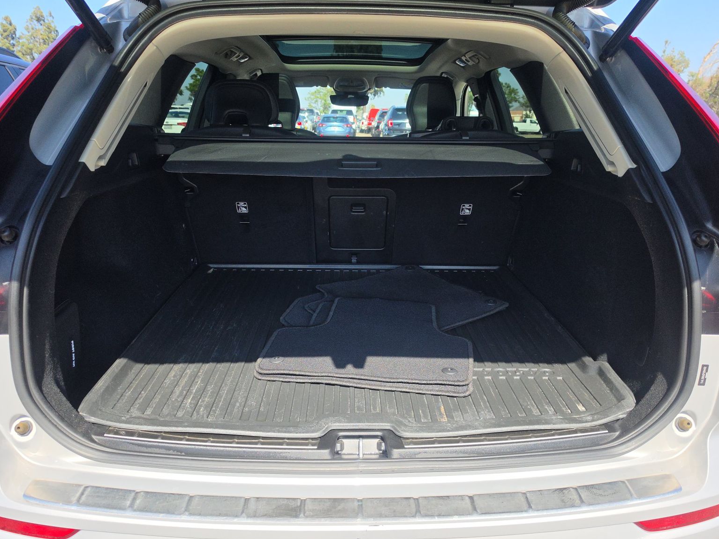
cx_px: 352
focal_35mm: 24
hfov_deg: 71.6
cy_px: 270
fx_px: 499
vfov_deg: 56.8
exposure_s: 1/2913
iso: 63
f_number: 1.4
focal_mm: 6.5
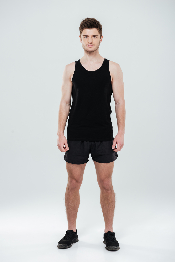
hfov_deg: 19.5
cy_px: 131
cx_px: 88
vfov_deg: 28.8
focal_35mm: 70
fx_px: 510
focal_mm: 70
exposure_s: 1/200
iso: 100
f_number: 7.1
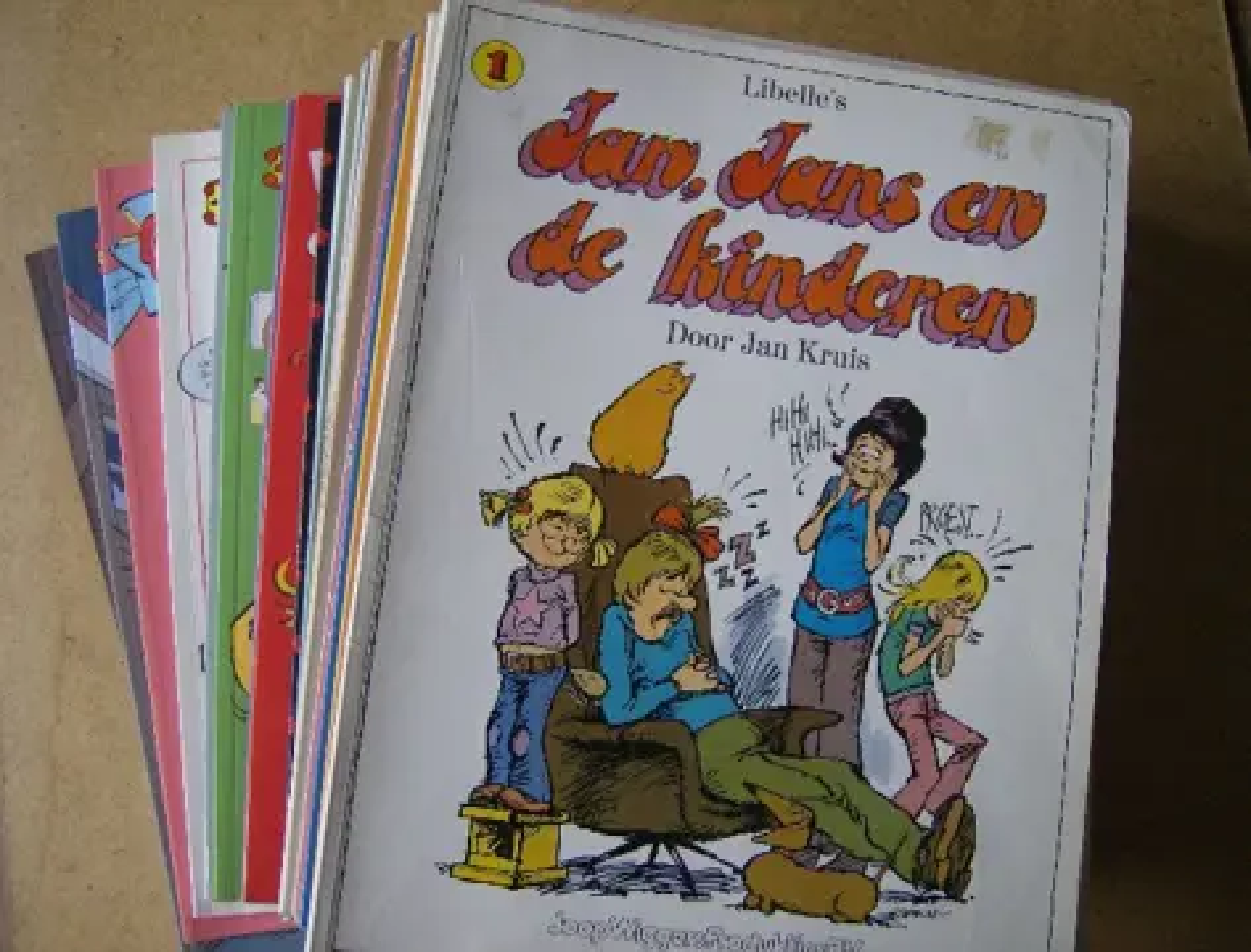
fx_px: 1308
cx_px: 626
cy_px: 476
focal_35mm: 36
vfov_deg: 40.0
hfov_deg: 51.1
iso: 112
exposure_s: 1/64
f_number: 2.8
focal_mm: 6
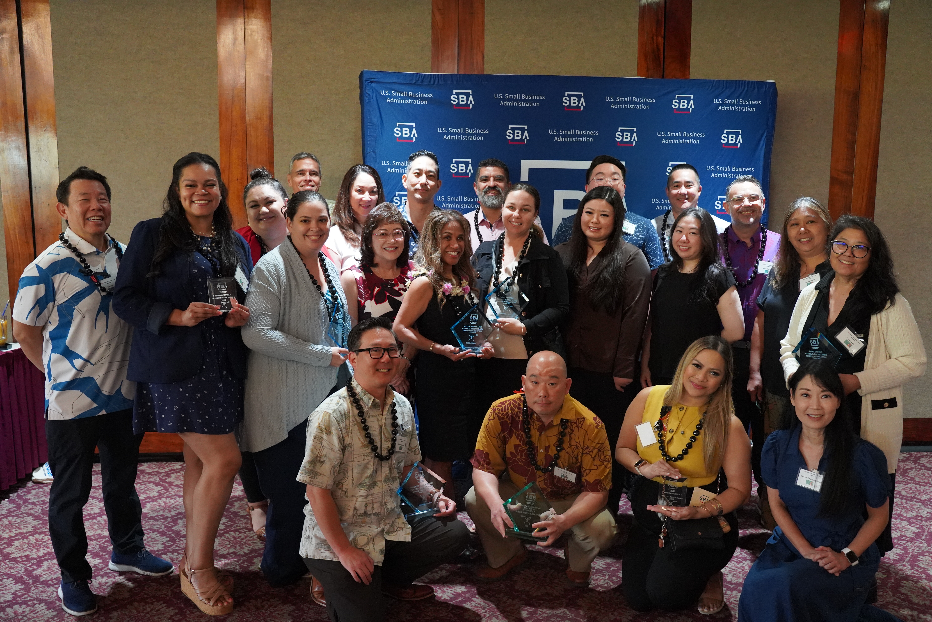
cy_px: 311
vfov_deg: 43.6
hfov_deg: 61.9
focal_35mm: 30
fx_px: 777
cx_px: 466
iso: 8000
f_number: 4
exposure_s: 1/160
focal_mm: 30
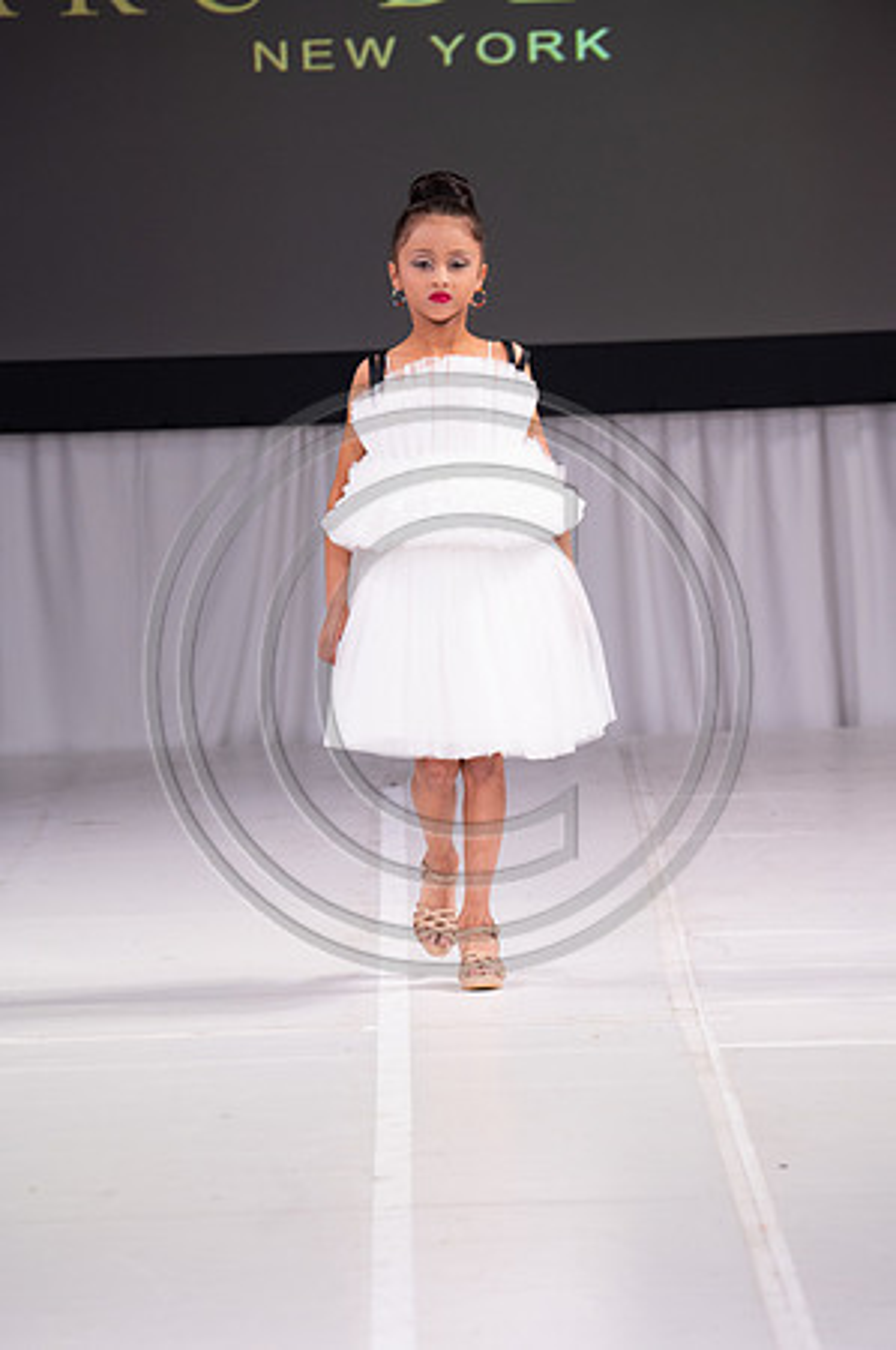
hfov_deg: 7.4
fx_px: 6922
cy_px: 675
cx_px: 448
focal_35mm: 185
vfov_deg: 11.1
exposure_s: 1/400
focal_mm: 185
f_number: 5.6
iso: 2000
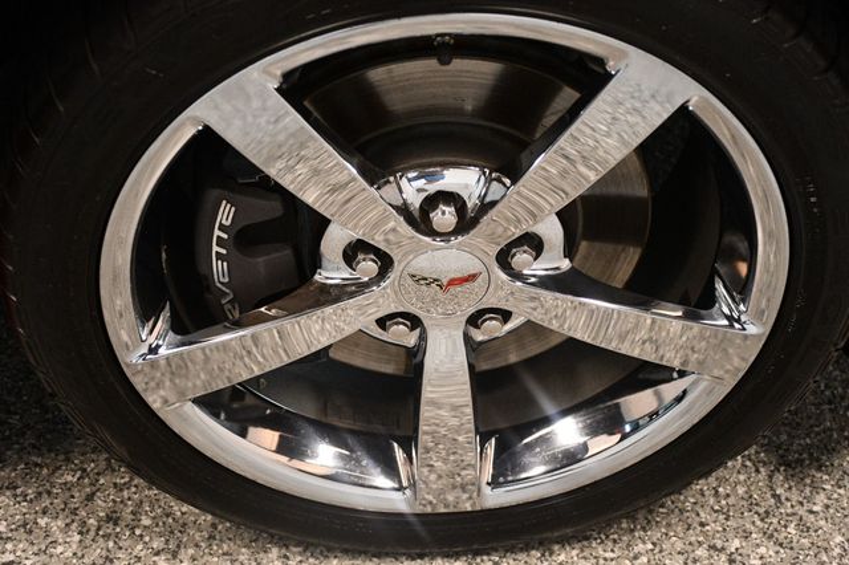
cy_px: 282
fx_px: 1579
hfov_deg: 30.1
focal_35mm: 67
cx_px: 424
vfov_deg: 20.3
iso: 2800
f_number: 4.5
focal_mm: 45
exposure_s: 1/125
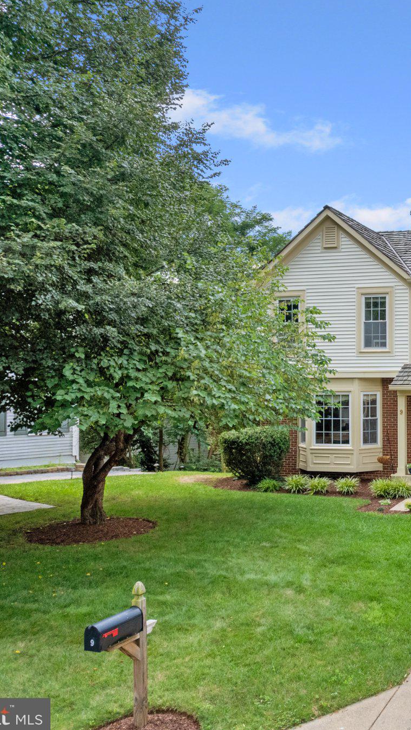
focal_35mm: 35
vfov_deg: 56.6
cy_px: 368
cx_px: 485
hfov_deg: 29.3
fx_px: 678
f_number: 2.8
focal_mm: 8.38
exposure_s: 1/730
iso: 100
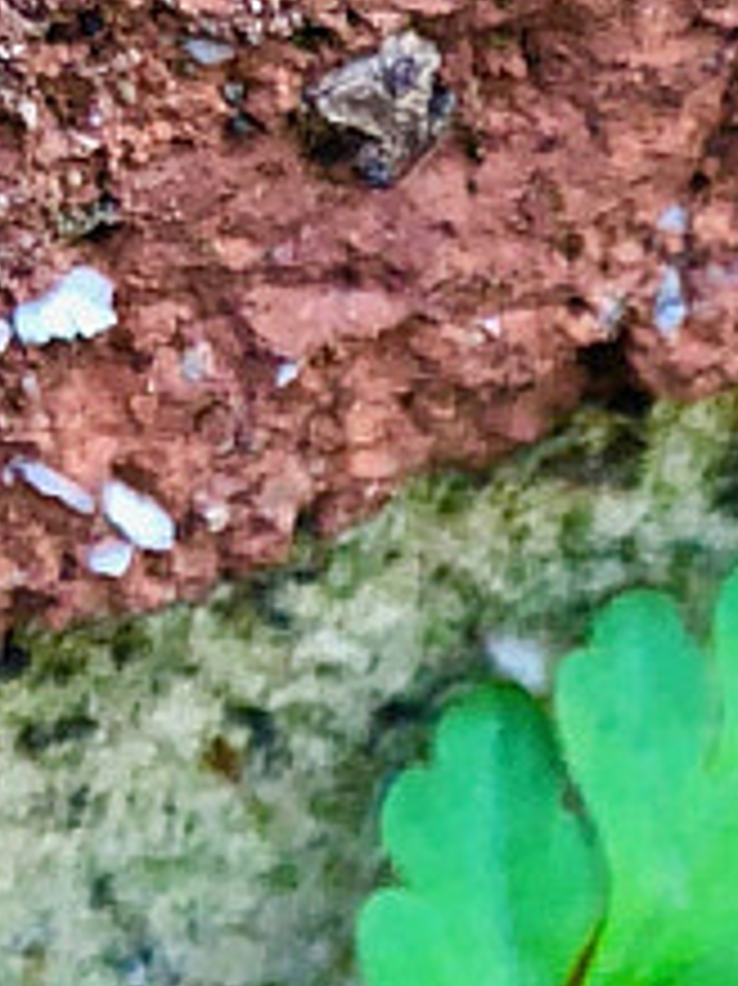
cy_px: 1774
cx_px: 1305
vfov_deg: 9.2
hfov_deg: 7.1
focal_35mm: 205
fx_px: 5833
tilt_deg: -61.4
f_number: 1.8
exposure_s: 1/120
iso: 40
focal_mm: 4
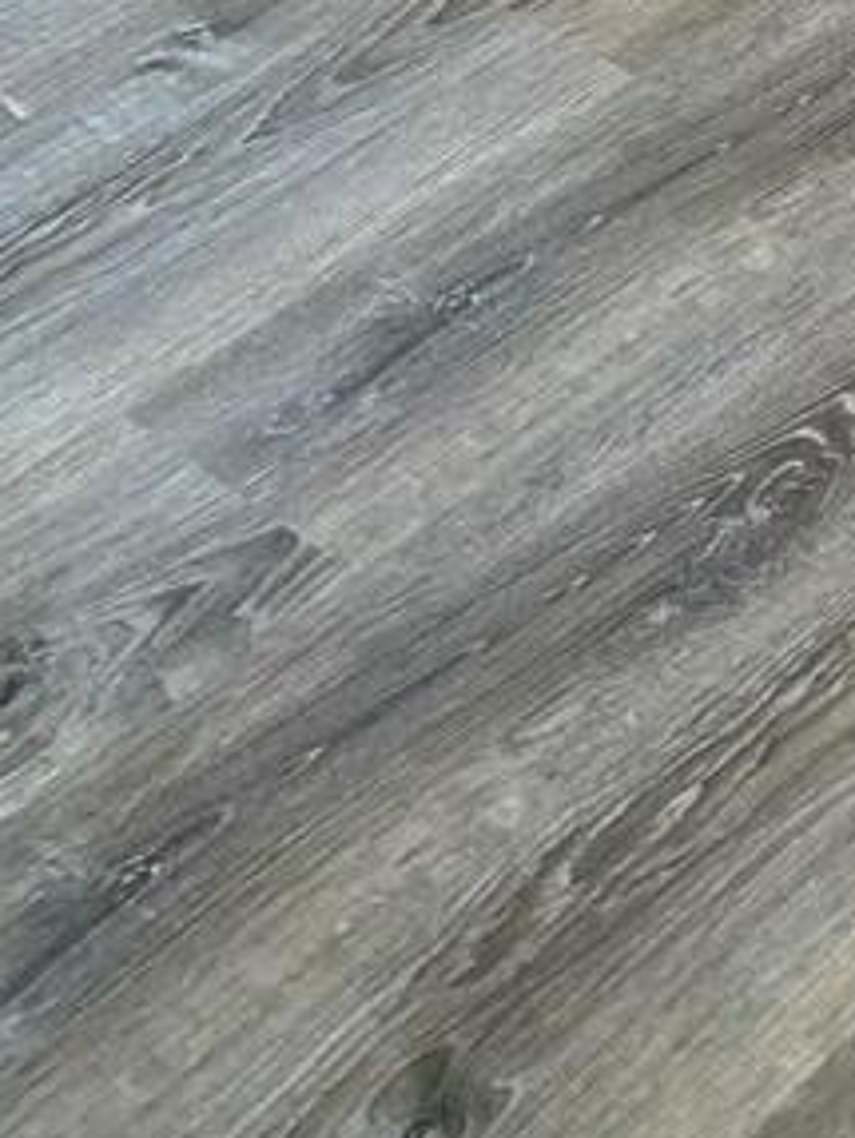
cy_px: -748
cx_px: 1432
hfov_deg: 12.6
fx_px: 3584
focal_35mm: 109
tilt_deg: -22.6
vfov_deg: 16.0
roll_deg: -0.3
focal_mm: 5.7
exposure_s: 1/60
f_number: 1.5
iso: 100
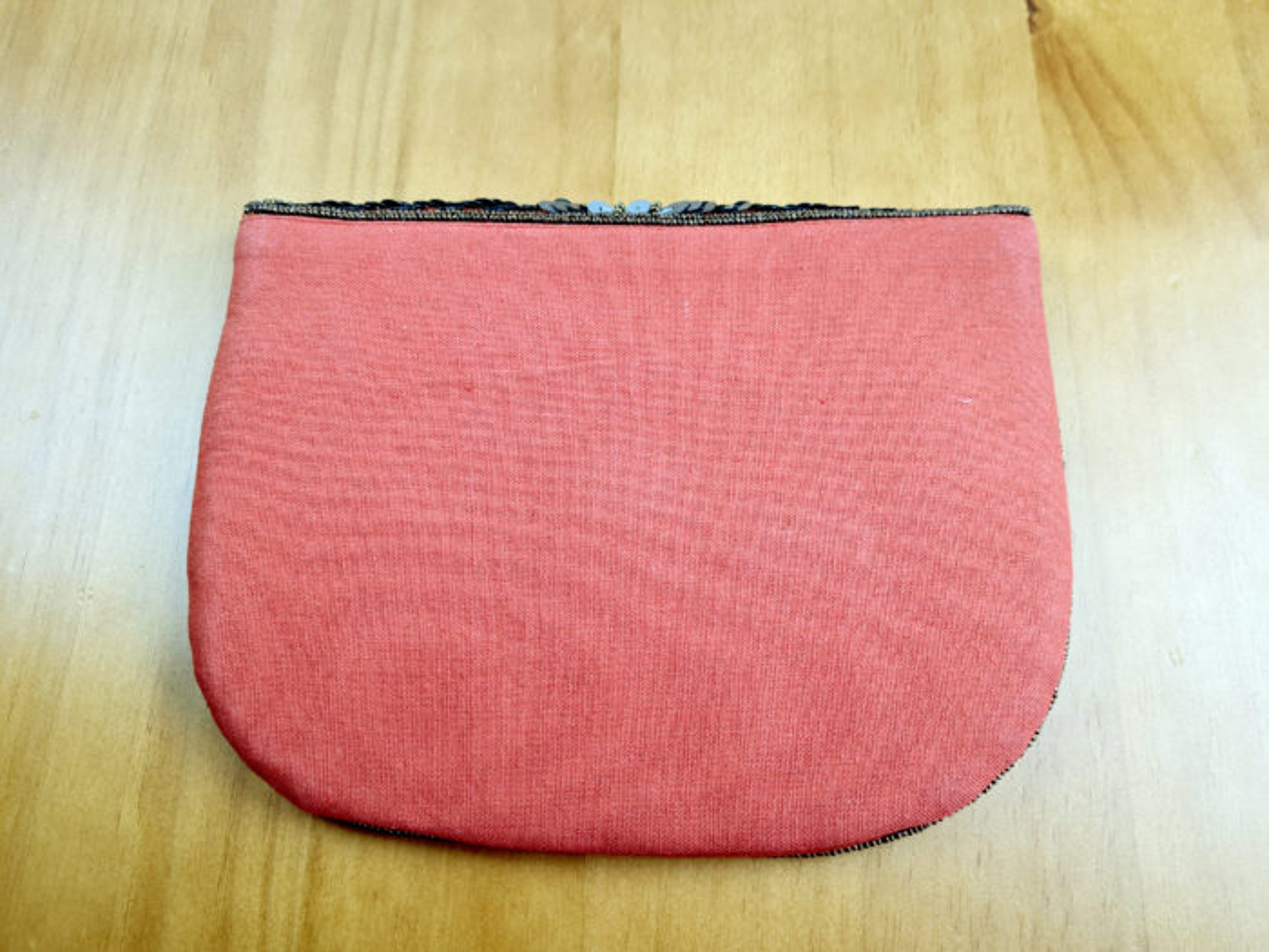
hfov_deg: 67.3
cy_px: 476
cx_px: 634
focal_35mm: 26
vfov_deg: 53.1
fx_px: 953
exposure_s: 1/190
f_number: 1.8
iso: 50
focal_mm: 5.4
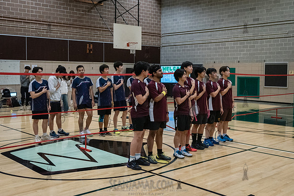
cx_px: 132
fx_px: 334
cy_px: 91
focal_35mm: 41
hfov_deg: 47.5
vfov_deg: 32.8
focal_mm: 36
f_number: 3.5
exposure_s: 1/400
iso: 8000
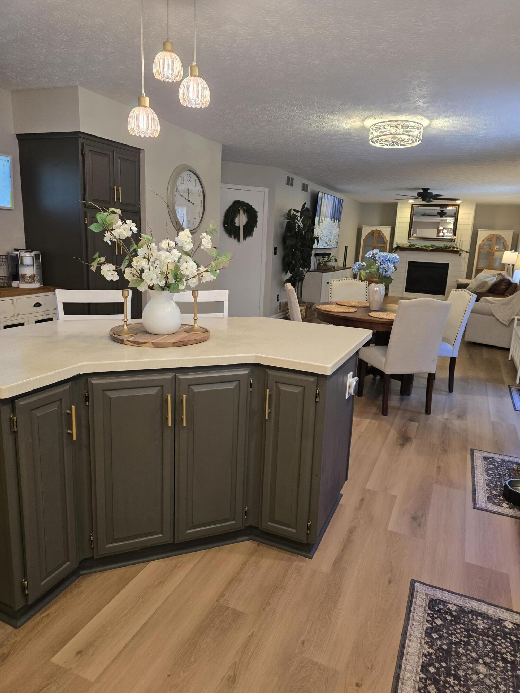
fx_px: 461
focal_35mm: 23
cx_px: 260
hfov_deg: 58.9
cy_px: 346
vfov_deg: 73.9
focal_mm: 6.3
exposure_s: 1/120
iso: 320
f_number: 1.7
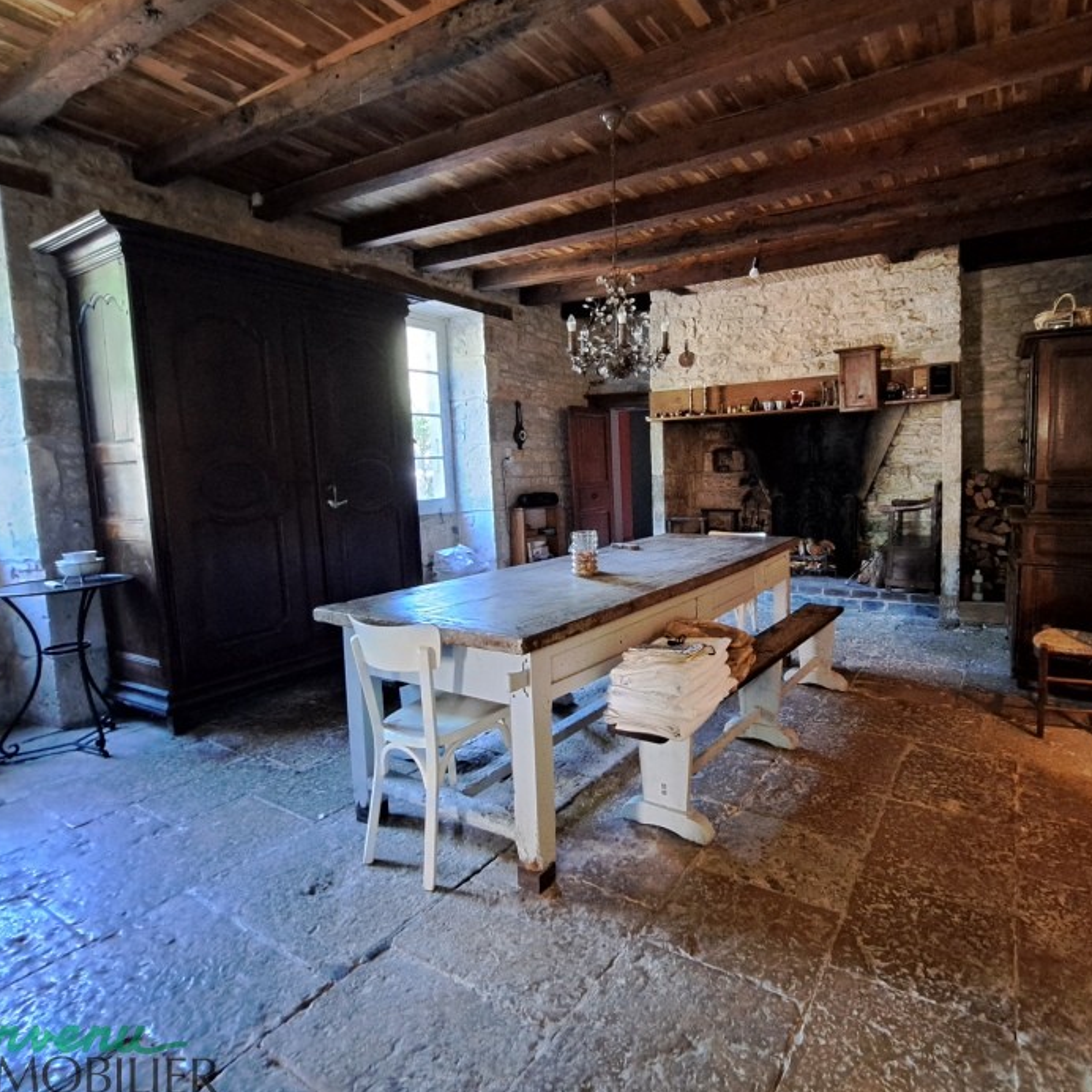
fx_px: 607
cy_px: 521
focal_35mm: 17
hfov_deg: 82.9
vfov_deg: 83.9
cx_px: 656
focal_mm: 1.74
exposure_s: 1/25
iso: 400
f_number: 2.2
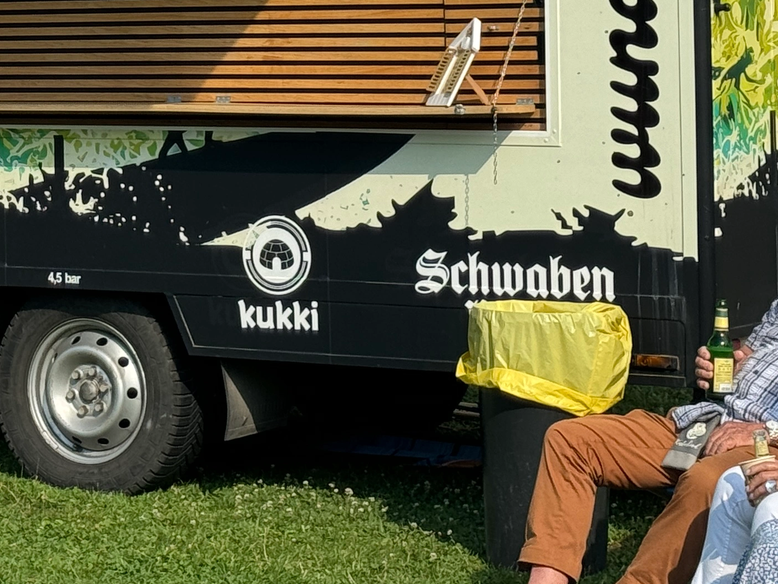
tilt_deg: +1.2
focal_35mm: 138
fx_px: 3102
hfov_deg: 14.1
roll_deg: -0.7
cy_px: -115
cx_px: 66
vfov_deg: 10.6
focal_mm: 6.76
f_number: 1.78
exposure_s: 1/2415
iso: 64
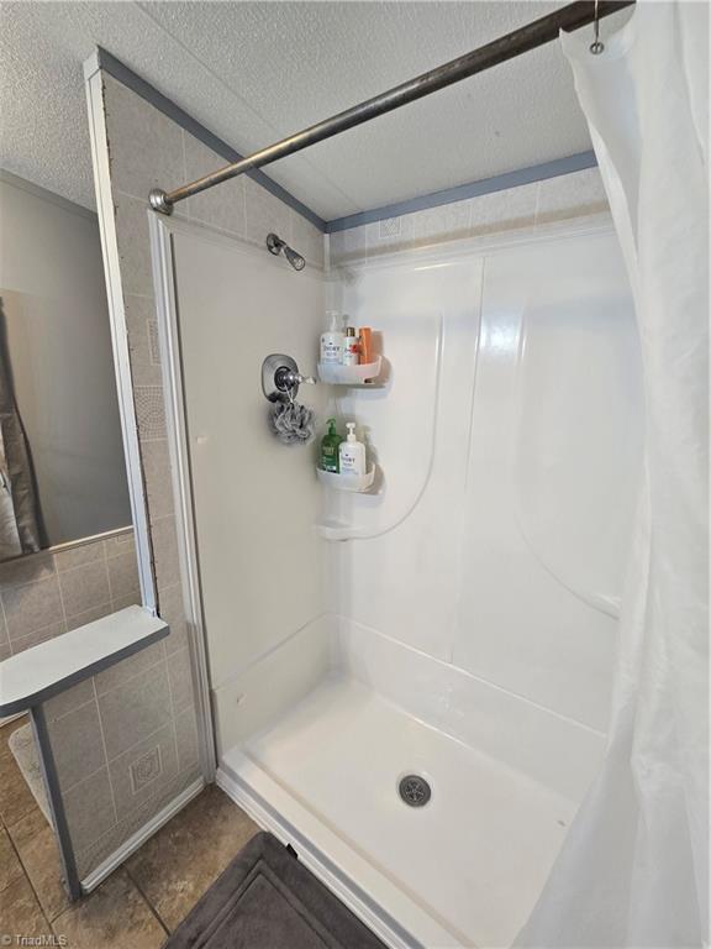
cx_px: 356
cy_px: 474
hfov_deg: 89.9
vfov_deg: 106.2
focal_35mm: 13
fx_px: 356
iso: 125
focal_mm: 2.2
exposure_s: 1/60
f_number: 2.2
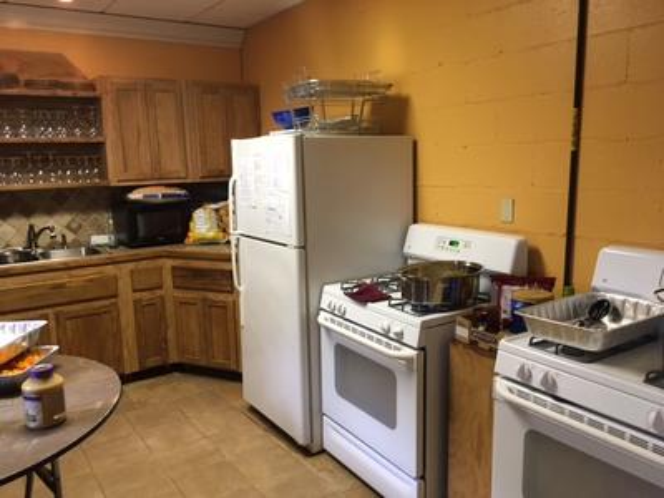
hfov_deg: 61.7
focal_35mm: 29
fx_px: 556
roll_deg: +1.6
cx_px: 332
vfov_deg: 48.2
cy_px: 249
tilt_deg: -8.2
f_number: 2.2
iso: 125
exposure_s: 1/30
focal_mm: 4.15
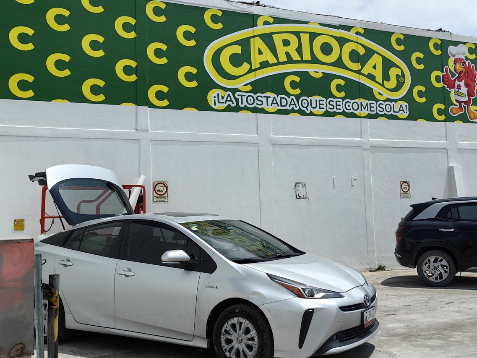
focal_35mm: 38
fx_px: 524
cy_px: 158
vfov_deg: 37.7
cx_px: 275
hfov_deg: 48.8
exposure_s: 1/5376
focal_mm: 6.35
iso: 50
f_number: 2
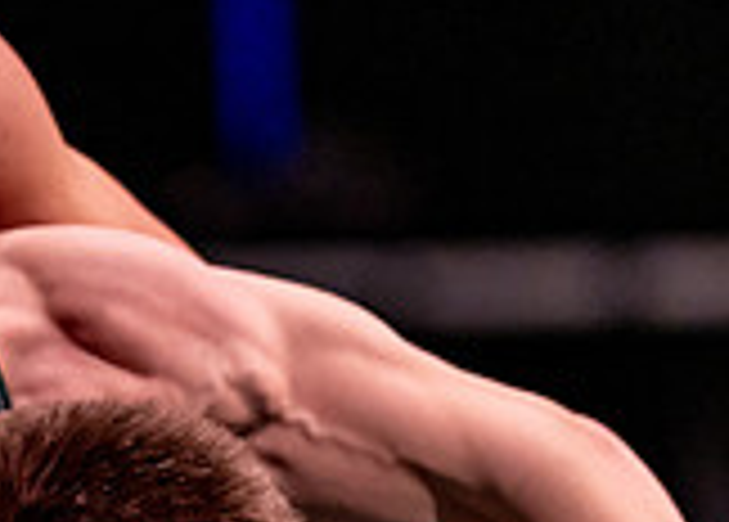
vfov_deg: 2.9
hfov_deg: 4.0
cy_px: 472
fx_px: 10464
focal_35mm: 505
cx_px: 22
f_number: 1.8
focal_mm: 135
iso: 2000
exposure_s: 1/640
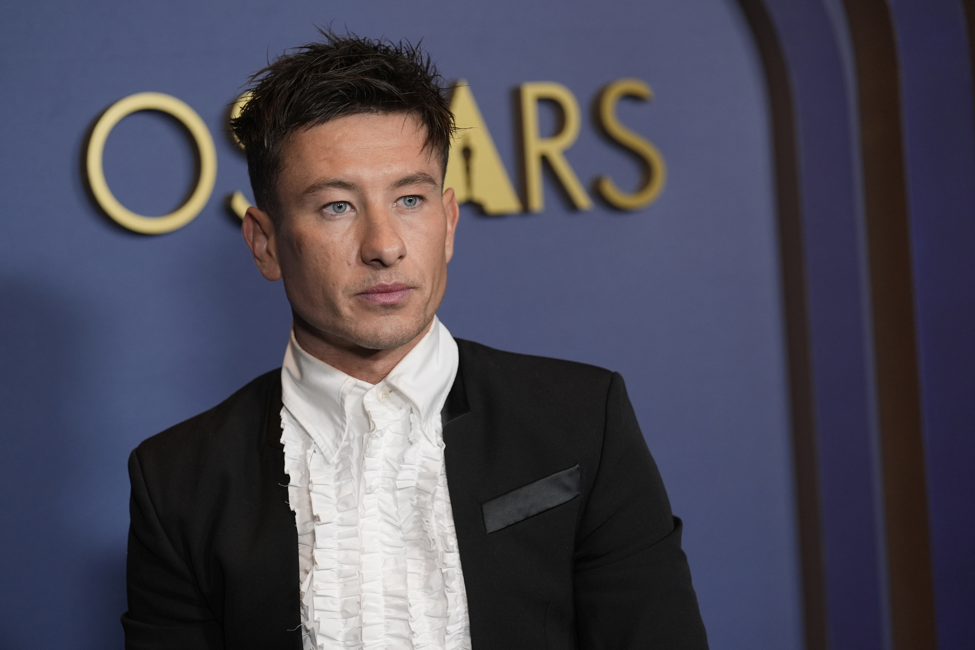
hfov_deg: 15.4
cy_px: 325
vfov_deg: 10.3
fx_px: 3602
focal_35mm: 133
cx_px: 488
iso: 1600
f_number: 4
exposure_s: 1/320
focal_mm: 133
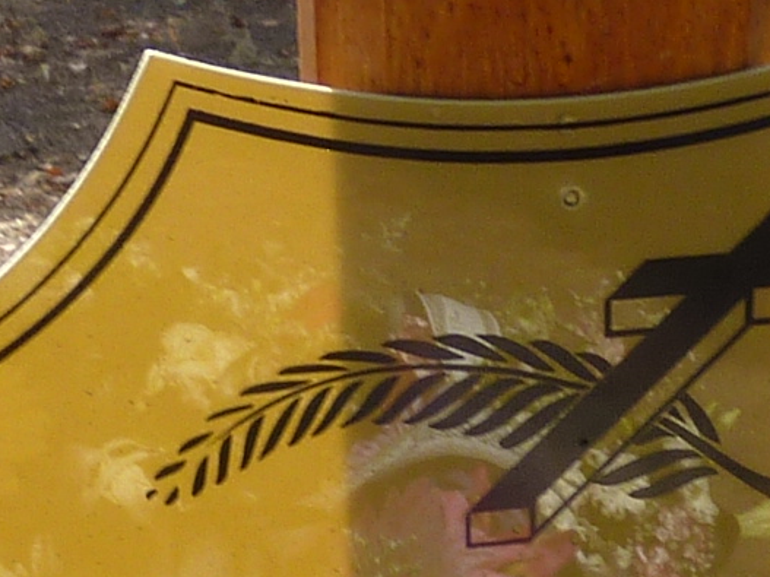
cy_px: 884
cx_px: 453
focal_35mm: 136
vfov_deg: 10.5
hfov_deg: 14.5
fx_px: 3025
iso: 80
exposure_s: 1/125
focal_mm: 4.1
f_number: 4
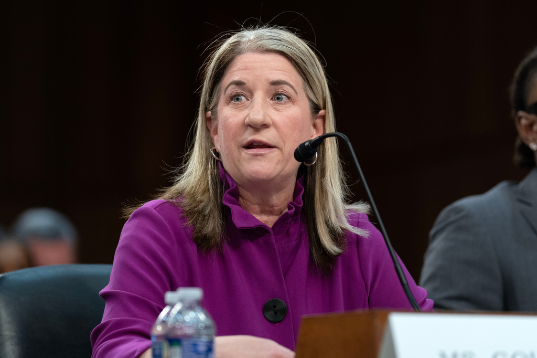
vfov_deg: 7.5
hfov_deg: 11.3
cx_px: 268
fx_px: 2714
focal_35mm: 182
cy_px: 179
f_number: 3.5
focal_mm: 182
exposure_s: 1/320
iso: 2500
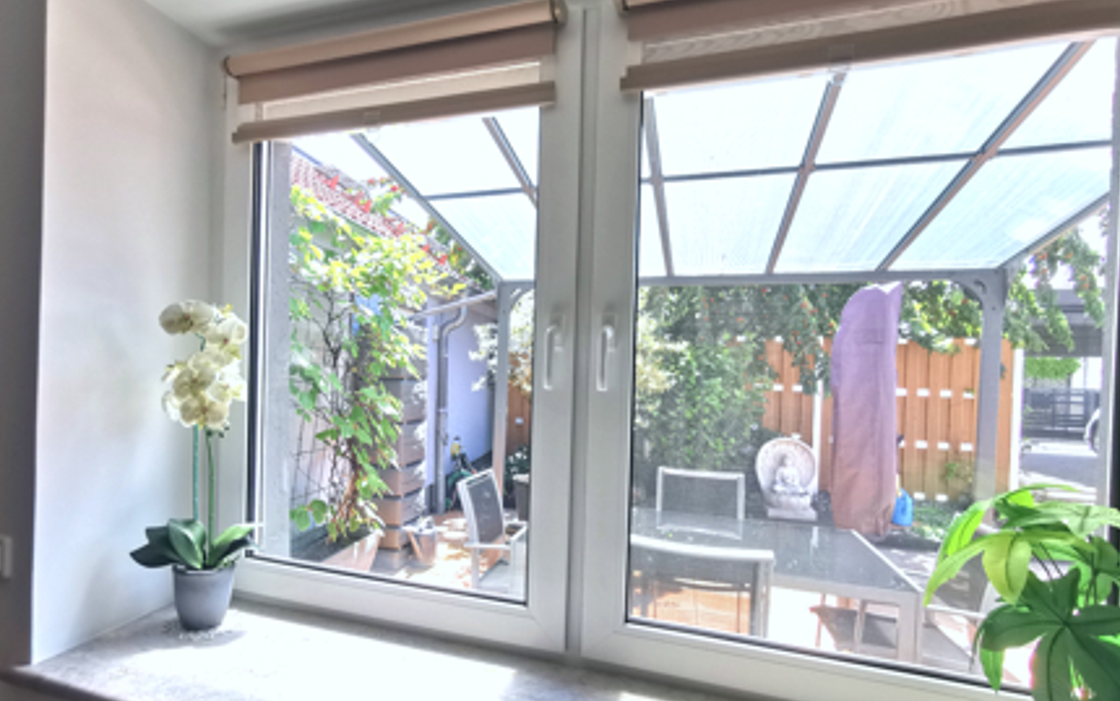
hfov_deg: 91.1
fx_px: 550
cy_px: 347
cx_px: 547
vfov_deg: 65.0
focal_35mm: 18
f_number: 2.2
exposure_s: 1/172
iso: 50
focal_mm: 2.35
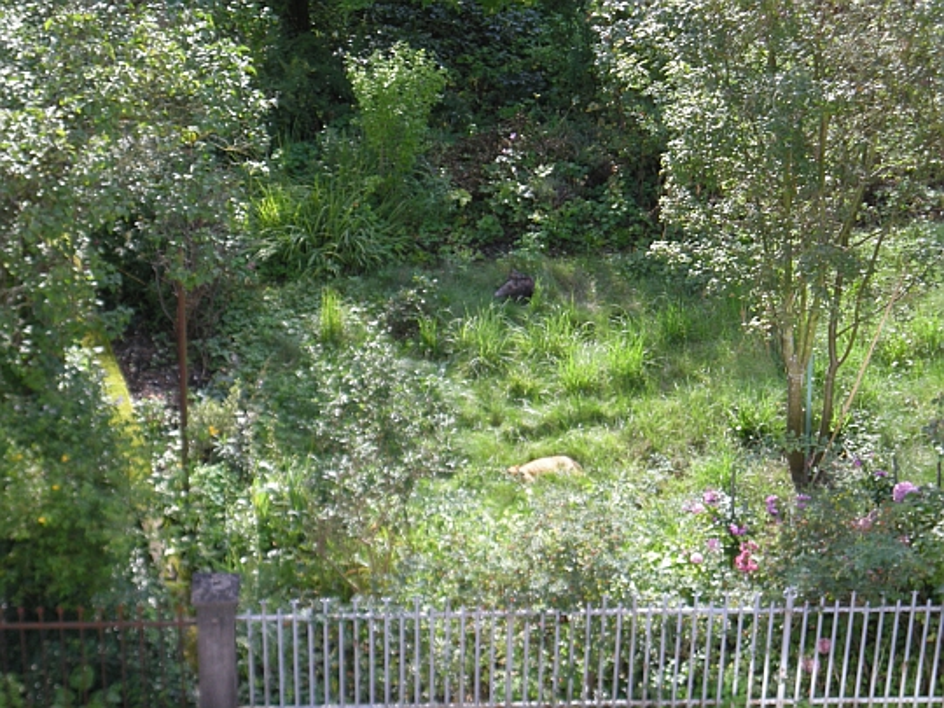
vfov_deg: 14.1
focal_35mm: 105
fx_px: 2863
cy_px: 354
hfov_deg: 18.7
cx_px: 472
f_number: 4.7
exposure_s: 1/65.5
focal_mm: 17.1
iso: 50
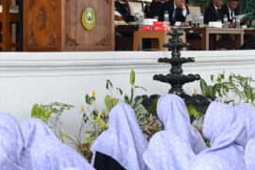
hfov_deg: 16.2
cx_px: 82
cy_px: -12
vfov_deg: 10.8
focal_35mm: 126
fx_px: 892
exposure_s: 1/125
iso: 400
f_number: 5
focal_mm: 35
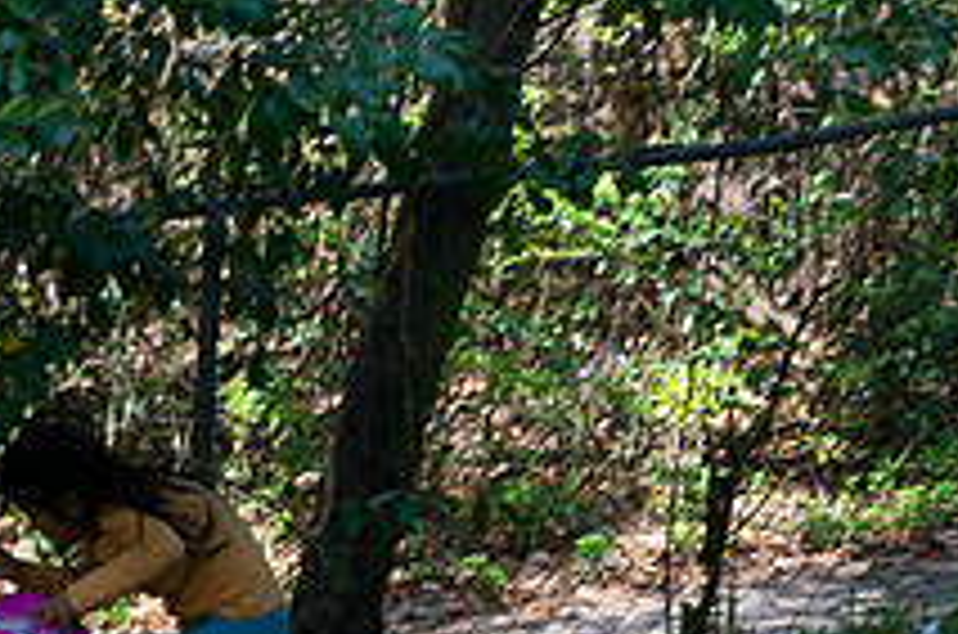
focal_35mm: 191
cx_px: 301
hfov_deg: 10.8
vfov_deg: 7.1
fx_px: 5071
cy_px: 634
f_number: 6.3
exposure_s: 1/160
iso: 200
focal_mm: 70
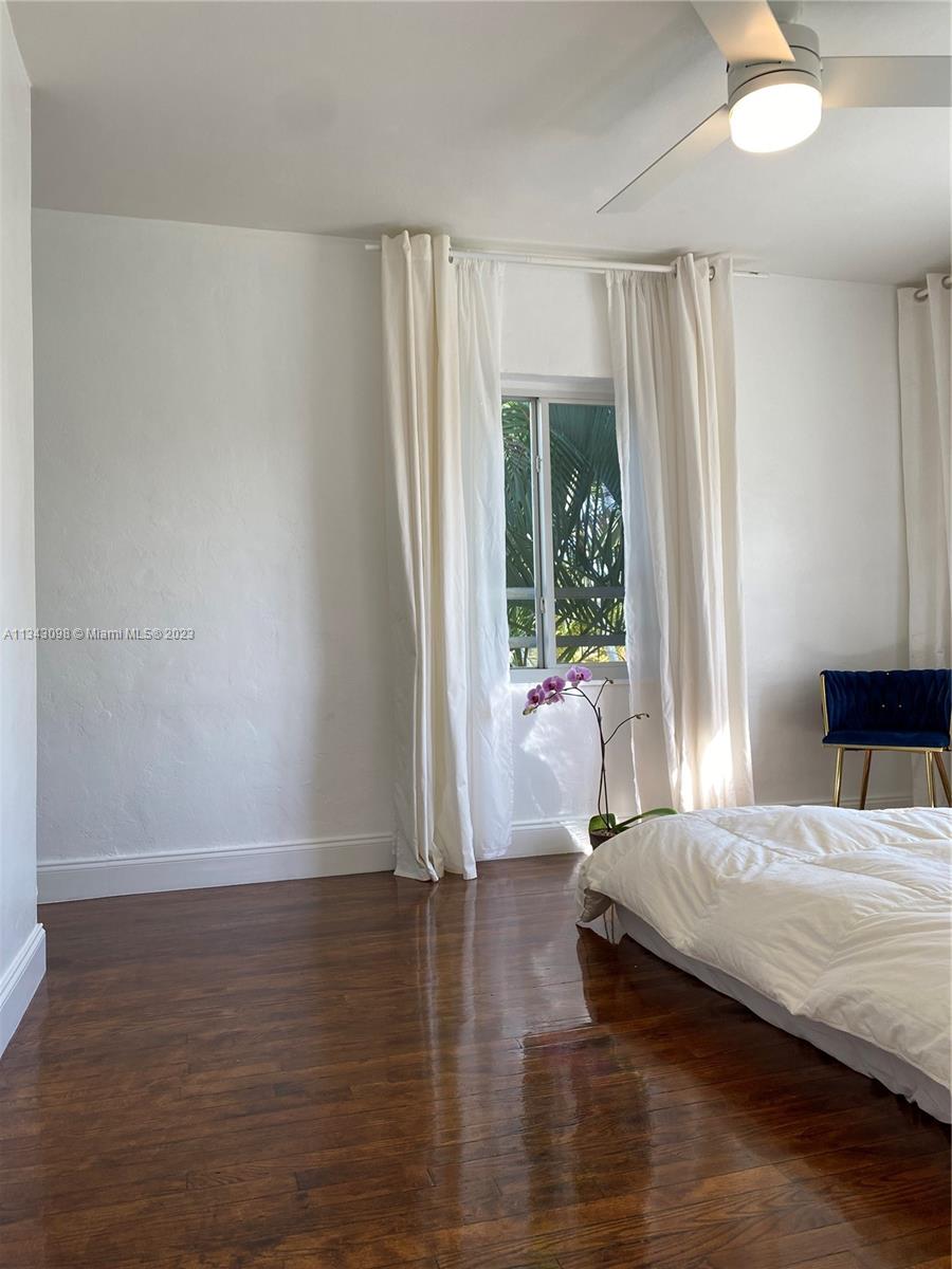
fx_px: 953
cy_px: 634
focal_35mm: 26
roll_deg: +2.4
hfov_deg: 53.1
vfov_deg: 67.3
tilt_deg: +1.4
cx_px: 476
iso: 40
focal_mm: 4.25
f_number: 1.8
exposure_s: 1/120
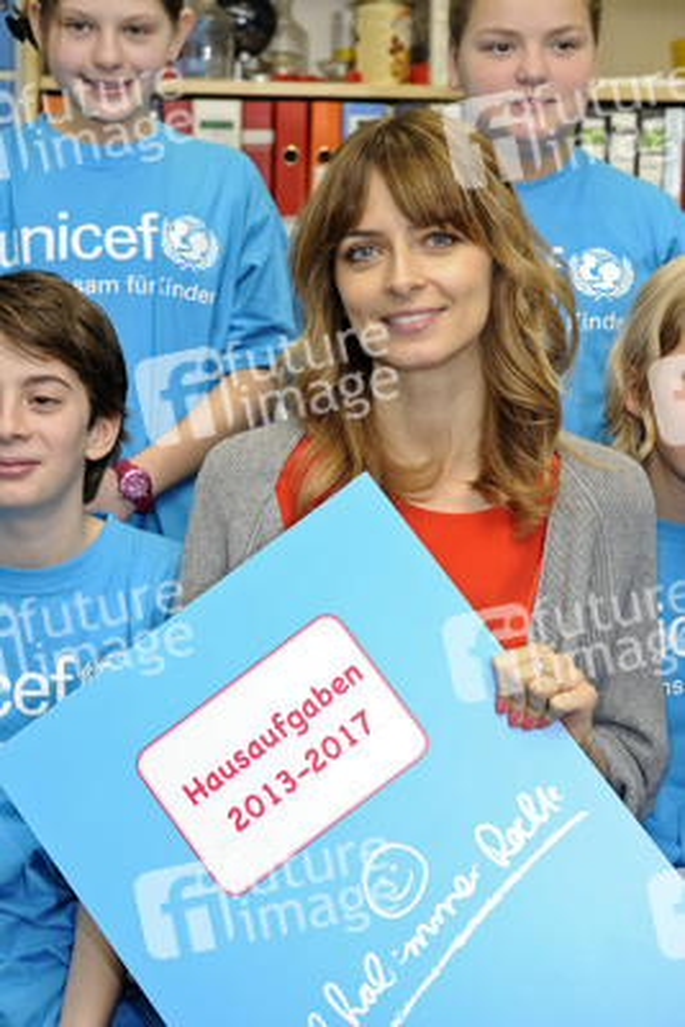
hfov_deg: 19.5
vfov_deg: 28.8
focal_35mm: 70
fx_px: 1996
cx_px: 342
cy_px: 514
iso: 1000
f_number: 5.6
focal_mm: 70
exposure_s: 1/80
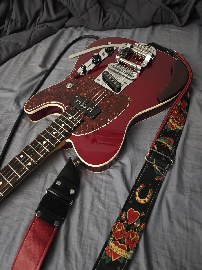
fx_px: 179
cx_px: 101
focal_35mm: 23
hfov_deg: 58.9
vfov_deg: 73.9
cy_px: 135
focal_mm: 6.3
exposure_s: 1/24
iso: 1250
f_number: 1.7
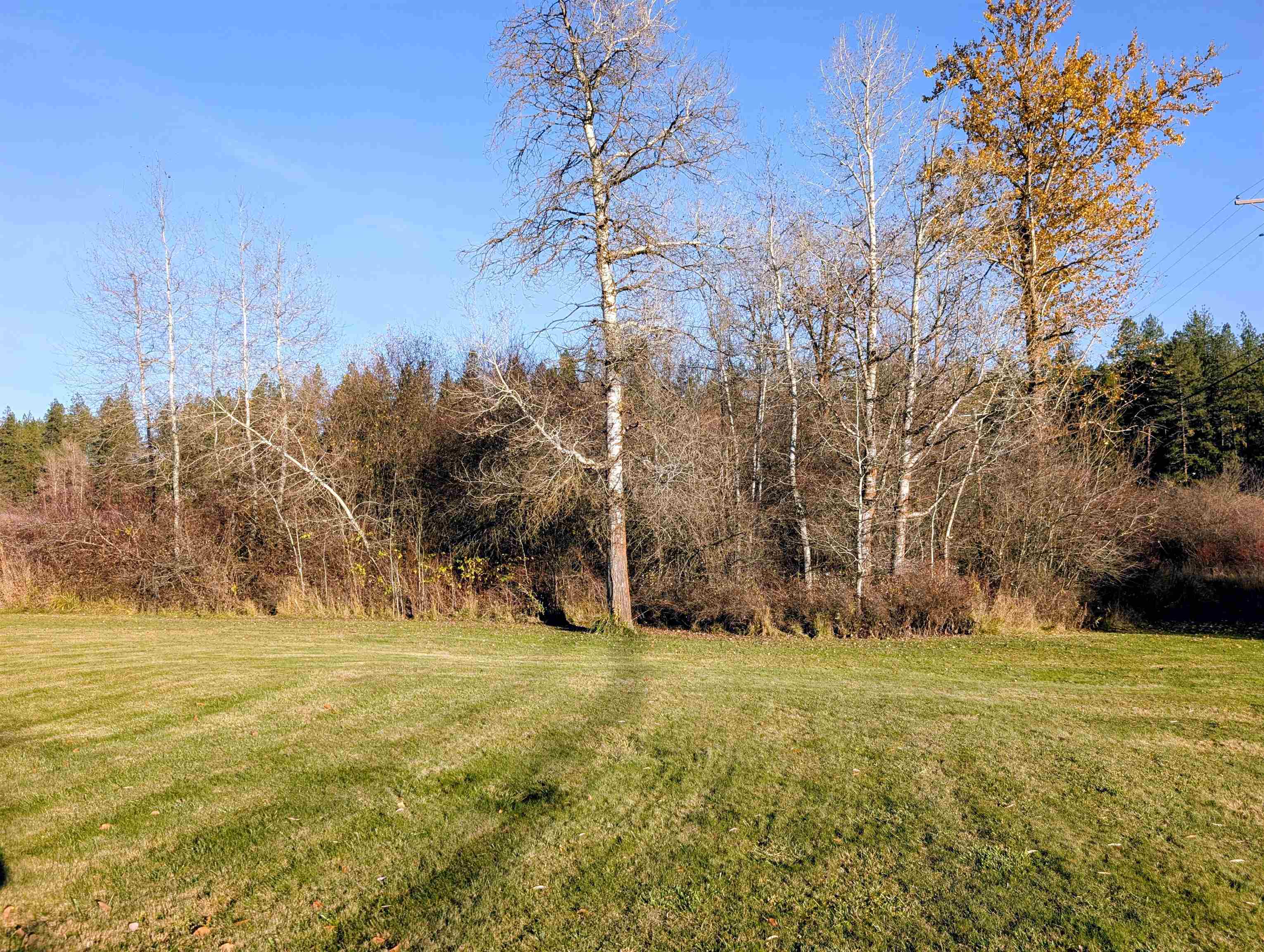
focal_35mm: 24
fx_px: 878
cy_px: 476
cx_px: 632
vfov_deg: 56.9
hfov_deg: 71.5
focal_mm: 6.9
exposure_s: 1/676
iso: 21
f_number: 1.68
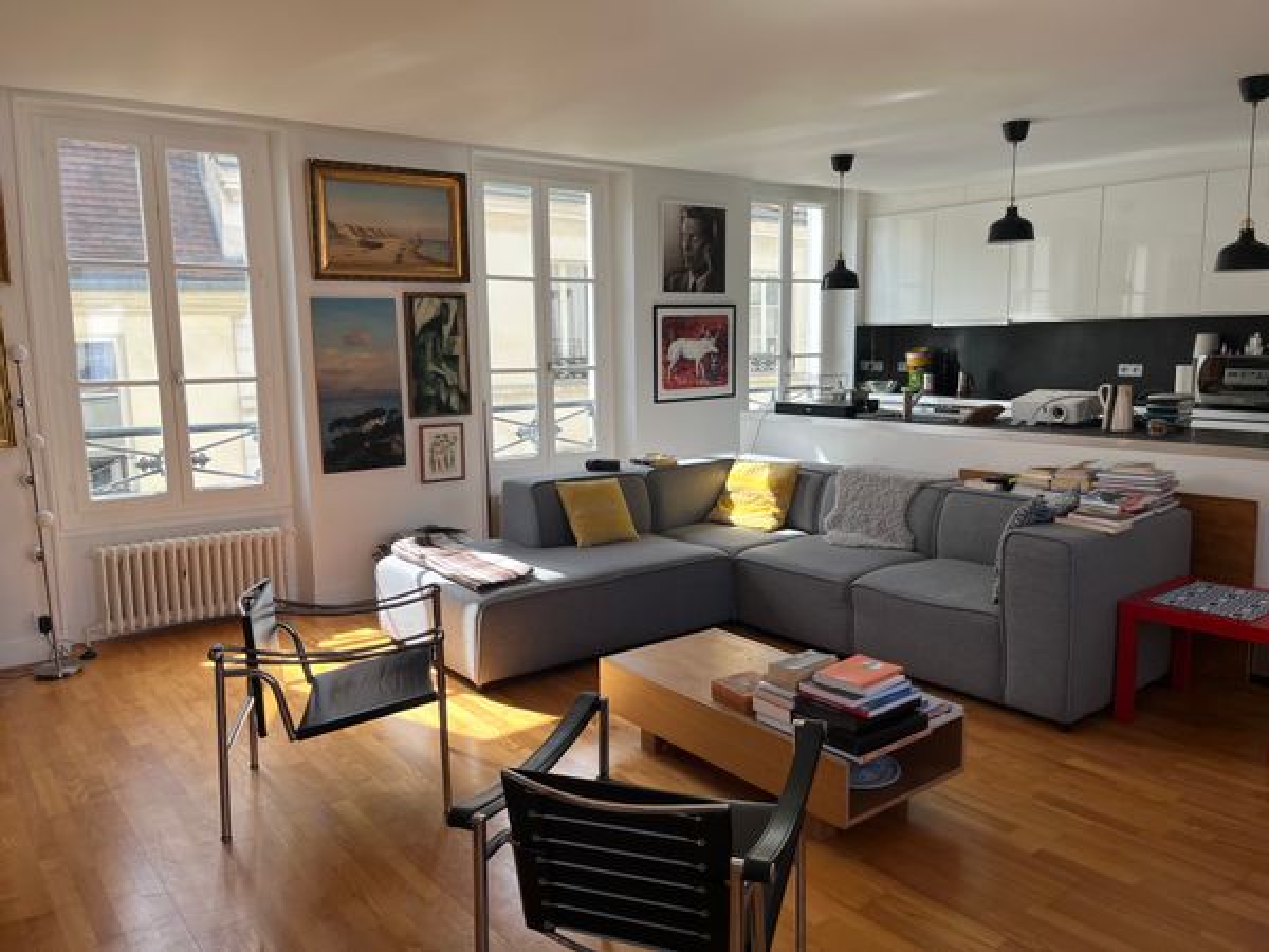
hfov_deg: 67.3
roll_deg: +0.8
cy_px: 476
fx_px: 953
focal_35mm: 26
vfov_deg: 53.1
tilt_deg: -8.6
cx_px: 634
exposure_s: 1/424
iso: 50
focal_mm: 5.1
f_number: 1.6
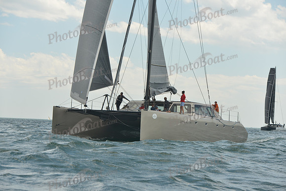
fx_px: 890
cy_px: 96
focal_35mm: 112
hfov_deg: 18.3
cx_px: 143
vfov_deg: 12.2
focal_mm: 112
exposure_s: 1/800
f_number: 5
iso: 400
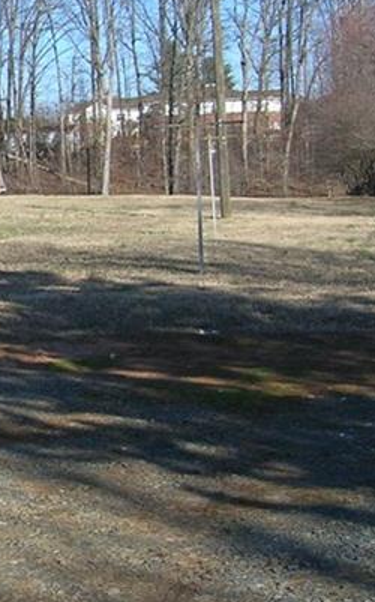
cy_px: 220
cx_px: -216
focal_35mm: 92
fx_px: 1507
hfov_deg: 13.3
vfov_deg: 22.5
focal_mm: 5.7
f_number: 4.9
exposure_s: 1/314
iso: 50
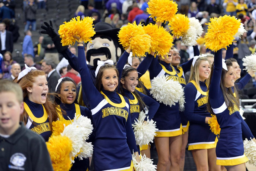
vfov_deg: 17.1
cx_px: 128
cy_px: 86
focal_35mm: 80
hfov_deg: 25.4
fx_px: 569
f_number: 2.8
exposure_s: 1/640
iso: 2000
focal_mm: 80
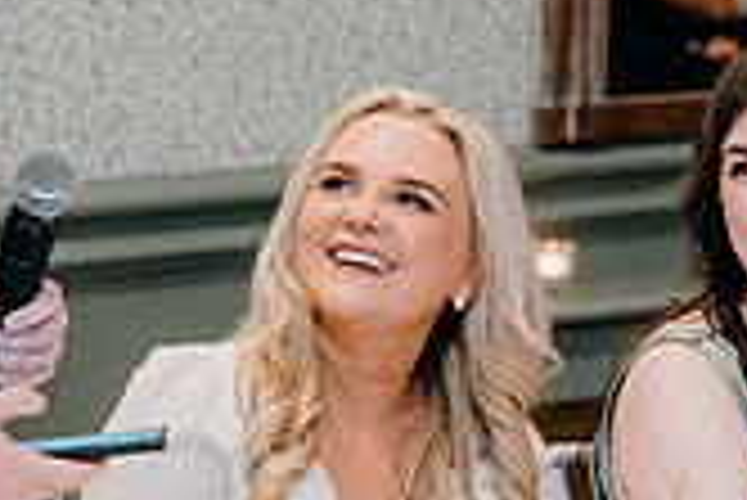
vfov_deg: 5.6
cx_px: 27
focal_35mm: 245
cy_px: 223
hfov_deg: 8.4
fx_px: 5088
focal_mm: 70
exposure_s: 1/160
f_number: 3.5
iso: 2500
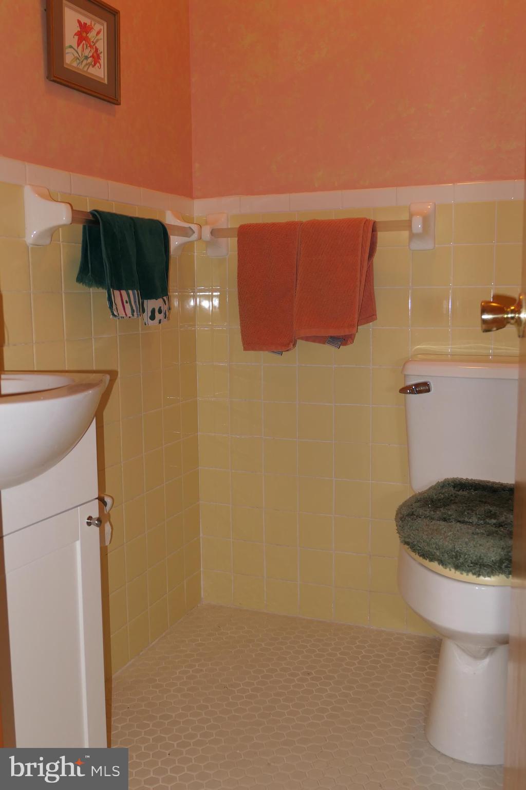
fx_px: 767
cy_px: 395
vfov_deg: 54.4
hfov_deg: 37.9
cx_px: 263
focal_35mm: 35
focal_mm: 12.8
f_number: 2.8
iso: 320
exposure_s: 1/60
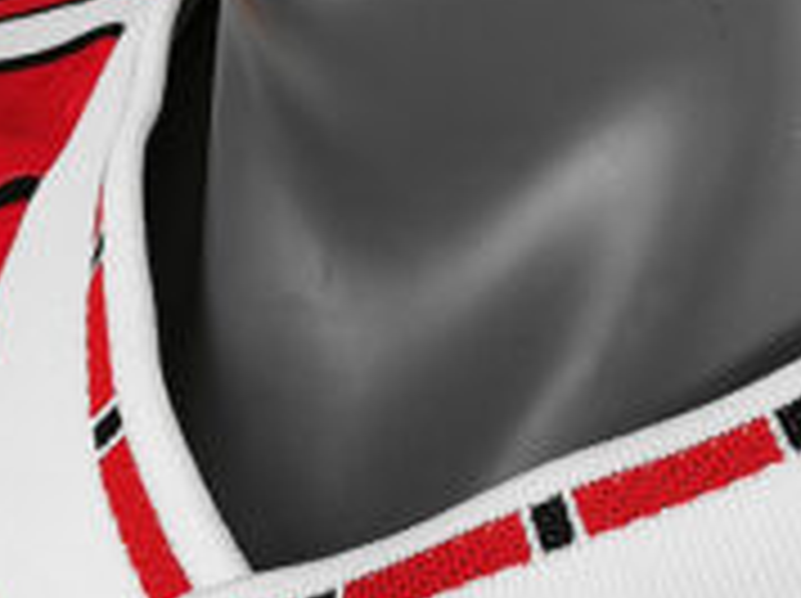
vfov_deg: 9.1
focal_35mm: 162
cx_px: 1076
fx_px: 3744
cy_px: 45
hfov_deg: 11.8
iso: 160
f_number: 1.8
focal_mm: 5.58
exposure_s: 1/120
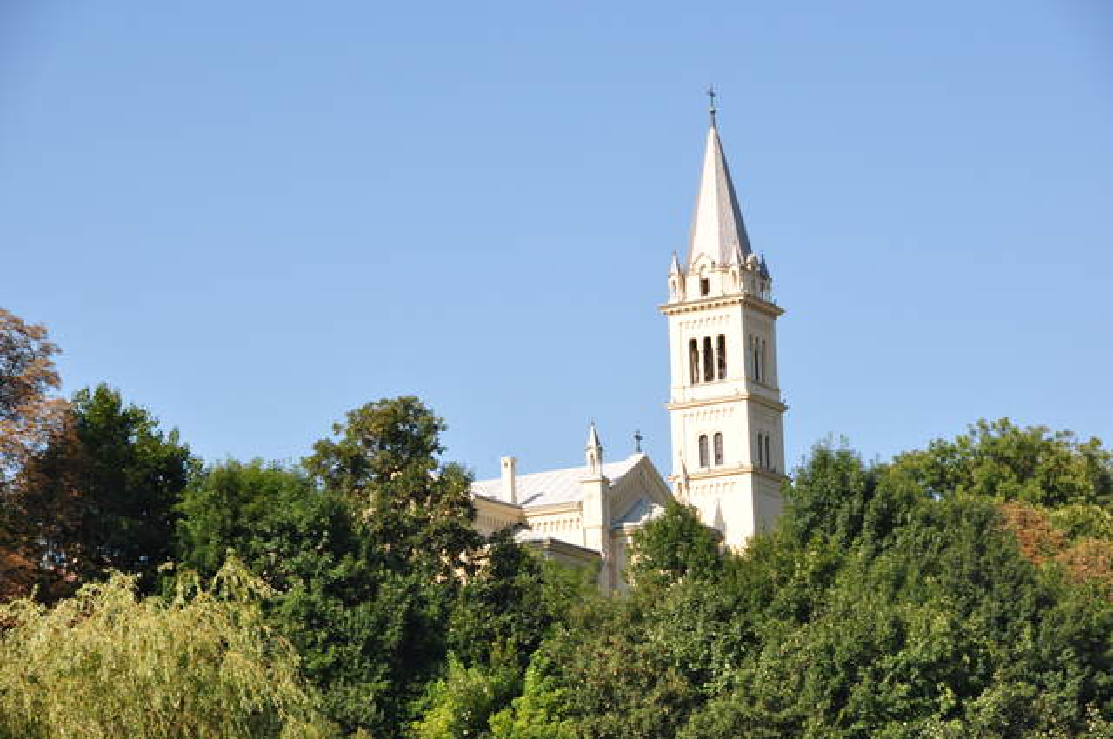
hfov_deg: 18.2
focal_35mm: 112
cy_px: 370
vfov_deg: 12.1
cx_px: 556
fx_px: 3474
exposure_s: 1/1000
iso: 500
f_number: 9
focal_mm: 75
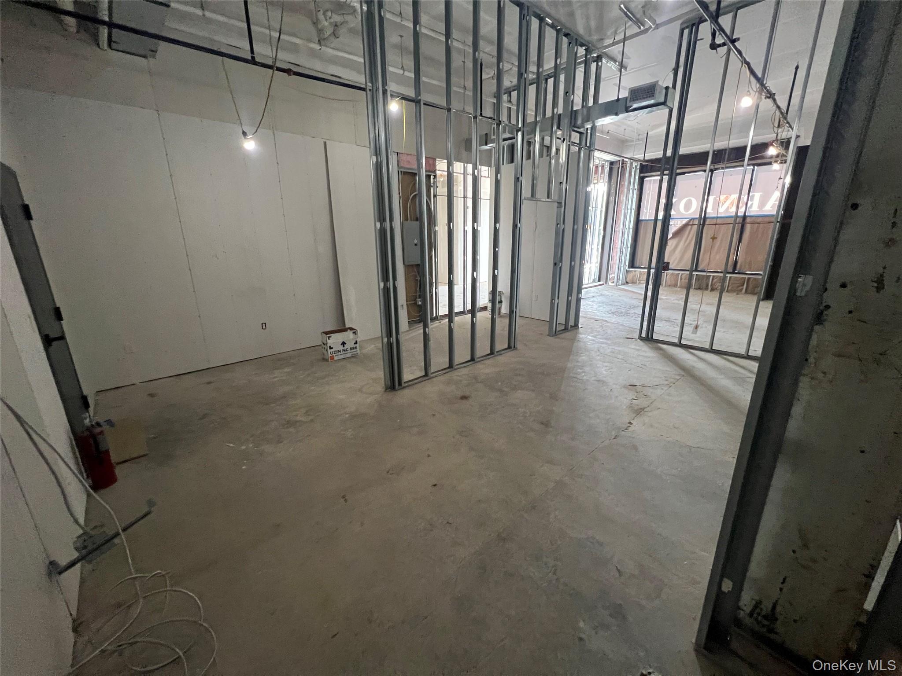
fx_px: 339
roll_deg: +1.2
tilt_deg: -15.7
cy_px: 338
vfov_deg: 89.9
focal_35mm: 13
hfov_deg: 106.2
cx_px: 451
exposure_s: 1/60
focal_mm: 1.57
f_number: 1.8
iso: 500
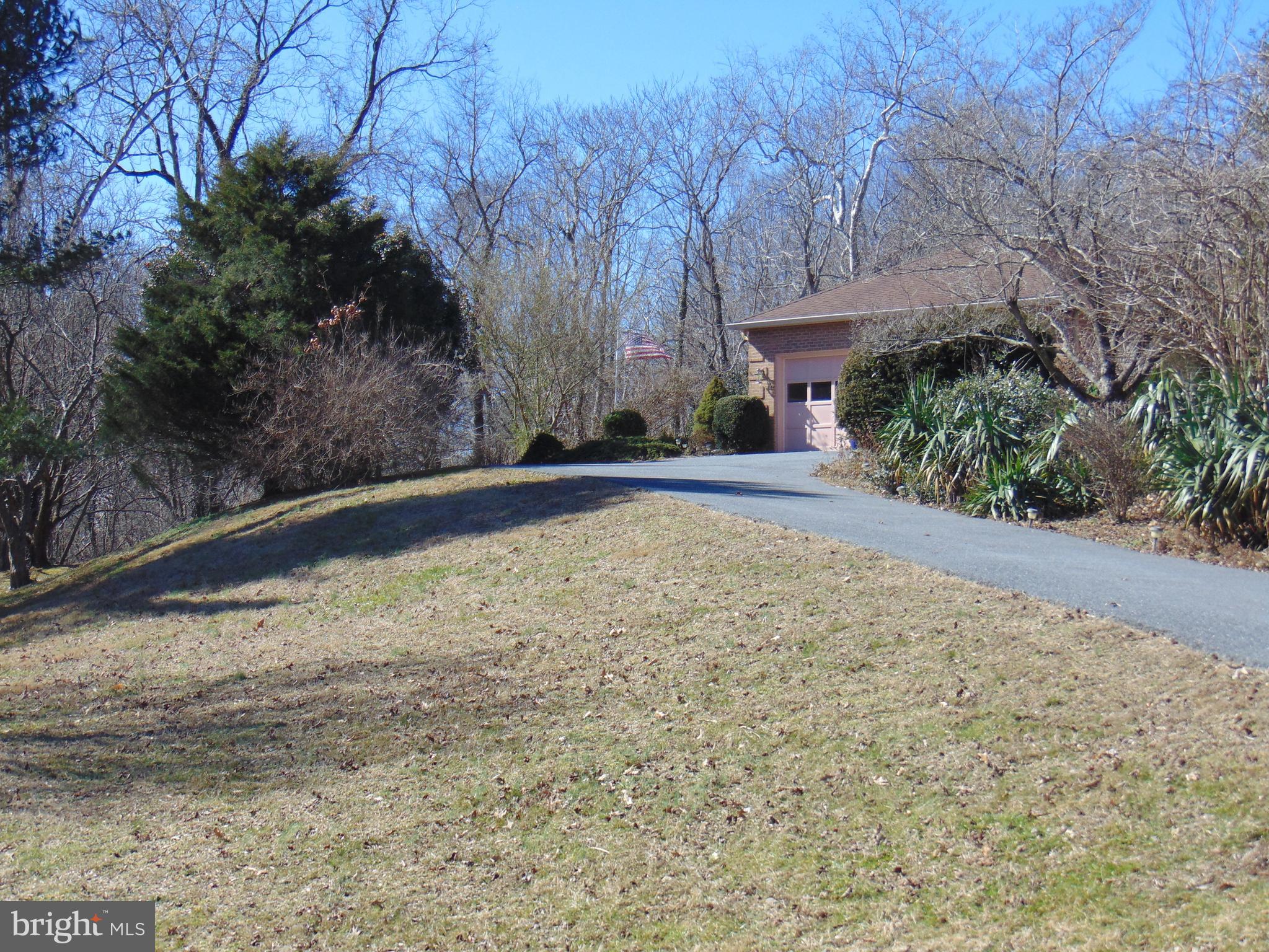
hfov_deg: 32.2
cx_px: 634
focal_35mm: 60
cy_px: 476
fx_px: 2200
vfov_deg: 24.4
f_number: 3.6
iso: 80
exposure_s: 1/500
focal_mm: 10.8
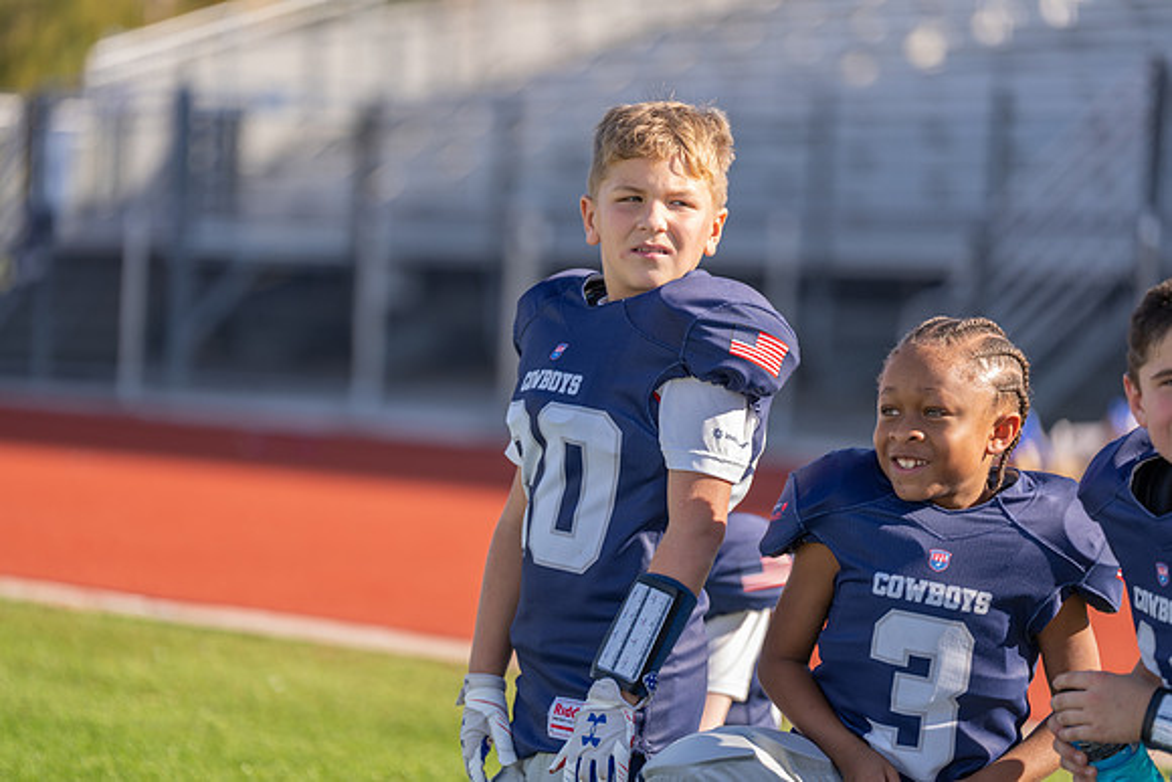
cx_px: 586
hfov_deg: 12.5
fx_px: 5340
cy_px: 391
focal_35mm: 164
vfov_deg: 8.4
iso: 100
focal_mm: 164
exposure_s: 1/800
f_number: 2.8
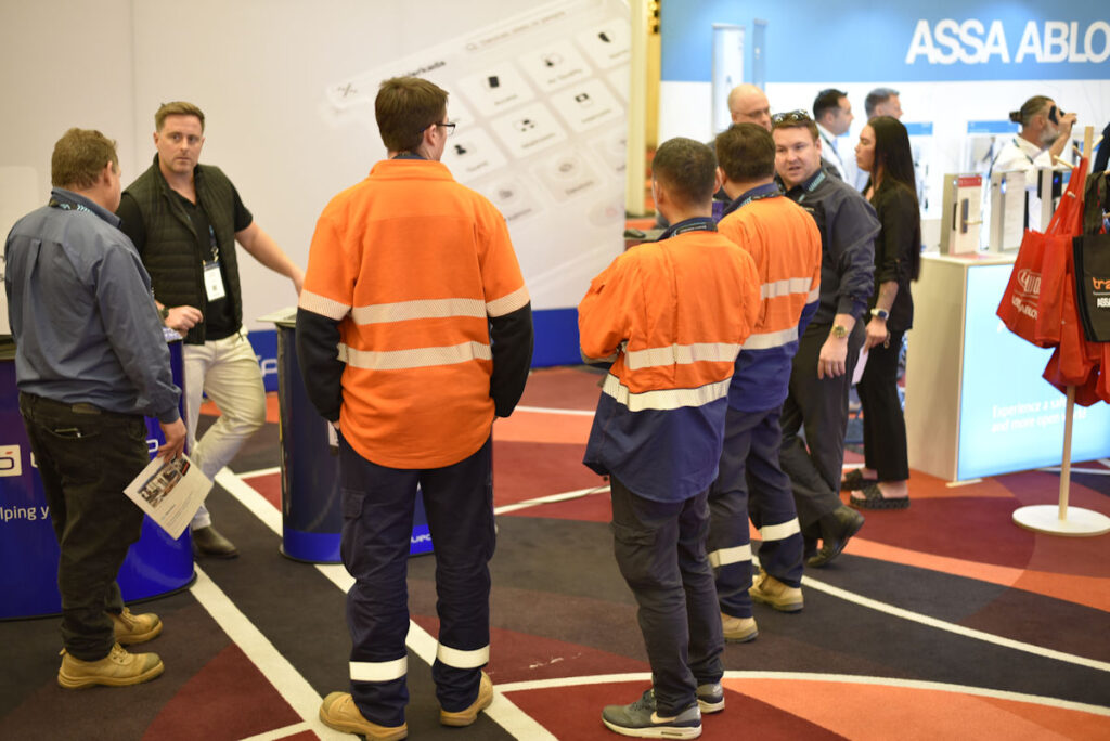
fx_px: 1542
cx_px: 555
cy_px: 370
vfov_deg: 27.0
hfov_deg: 39.6
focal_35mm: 50
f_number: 2.2
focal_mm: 50
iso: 800
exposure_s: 1/60
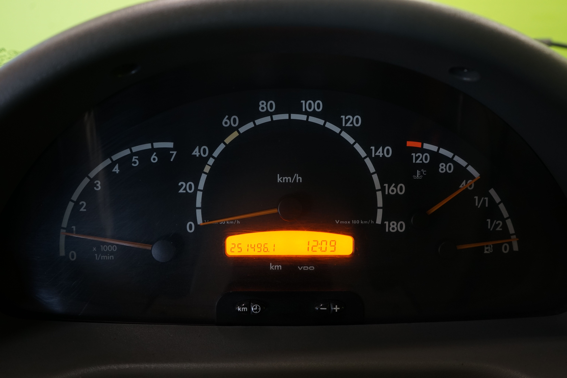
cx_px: 284
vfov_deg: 45.0
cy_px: 189
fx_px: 457
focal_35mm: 29
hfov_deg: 63.7
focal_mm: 29
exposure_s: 1/20
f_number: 5.6
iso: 640
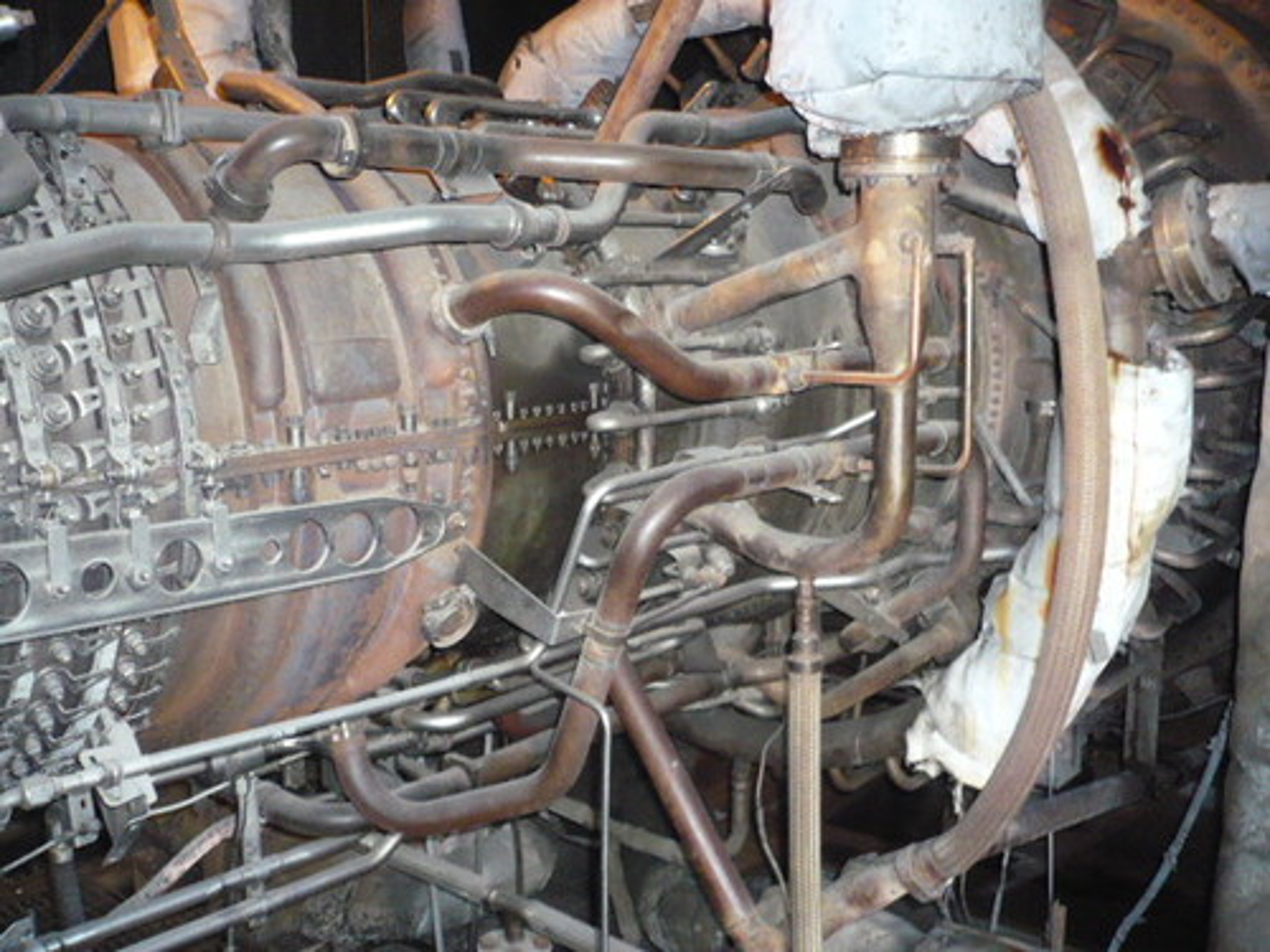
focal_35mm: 35
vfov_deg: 40.7
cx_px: 635
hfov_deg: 52.6
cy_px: 476
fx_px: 1284
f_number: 2.8
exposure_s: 1/30
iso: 400
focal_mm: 5.8
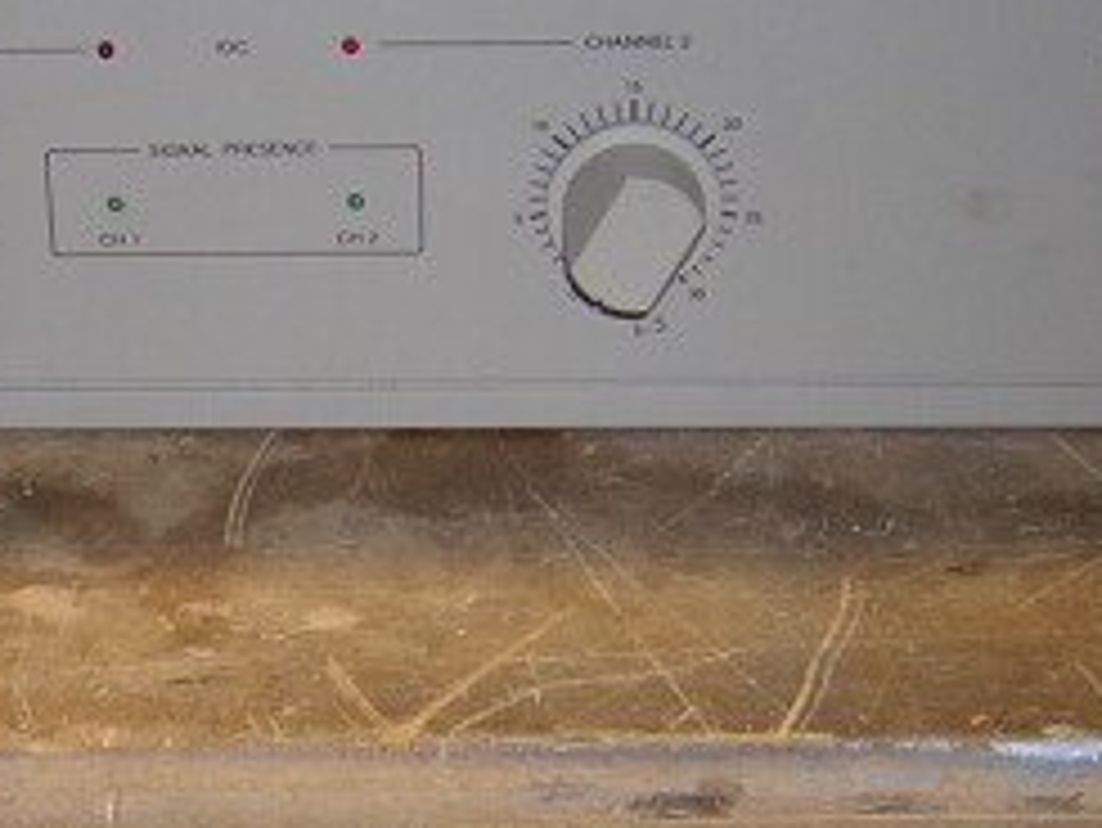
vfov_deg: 15.7
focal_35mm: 94
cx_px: 220
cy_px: 392
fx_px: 2994
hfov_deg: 20.6
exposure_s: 1/60.1
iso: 100
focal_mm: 4.7
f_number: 2.6
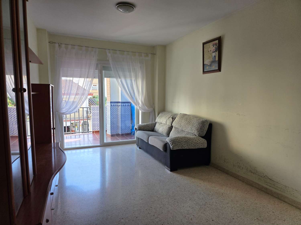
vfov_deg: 58.9
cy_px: 112
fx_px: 200
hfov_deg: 73.9
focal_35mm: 23
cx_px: 150
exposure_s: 1/180
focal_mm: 6.3
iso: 64
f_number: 1.7
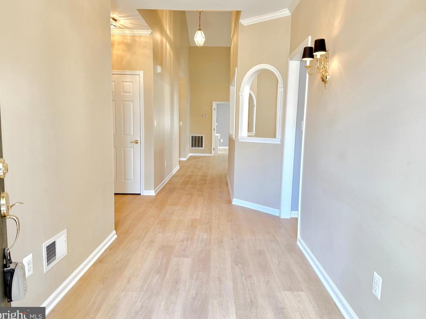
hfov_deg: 69.4
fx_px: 308
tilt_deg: -6.2
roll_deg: -1.0
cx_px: 213
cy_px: 158
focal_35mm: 25
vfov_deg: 54.9
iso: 100
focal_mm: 6.76
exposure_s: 1/120
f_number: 1.78
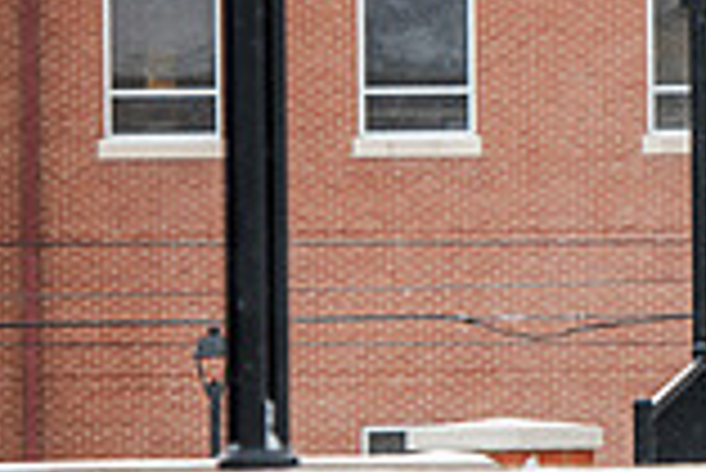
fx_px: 9795
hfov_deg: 4.1
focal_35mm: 499
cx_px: 1201
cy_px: 160
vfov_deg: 2.8
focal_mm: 135
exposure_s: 1/160
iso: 250
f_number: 4
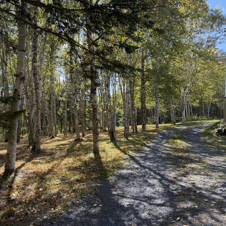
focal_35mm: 29
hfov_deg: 55.4
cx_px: 95
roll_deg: -0.1
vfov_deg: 55.6
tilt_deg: -0.2
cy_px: 114
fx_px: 214
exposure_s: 1/1122
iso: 100
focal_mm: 6.76
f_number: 1.78
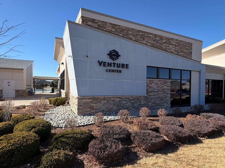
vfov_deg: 63.4
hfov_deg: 78.9
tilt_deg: +0.2
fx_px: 136
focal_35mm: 21
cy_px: 88
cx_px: 119
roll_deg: -0.9
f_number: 2.2
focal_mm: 2.22
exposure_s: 1/770
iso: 32
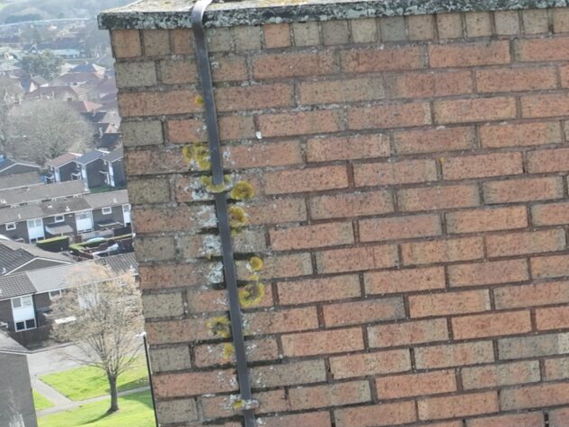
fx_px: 1595
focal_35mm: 97
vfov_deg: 15.2
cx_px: 1123
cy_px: 187
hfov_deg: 16.0
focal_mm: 12.29
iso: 100
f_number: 2.8
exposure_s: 1/500
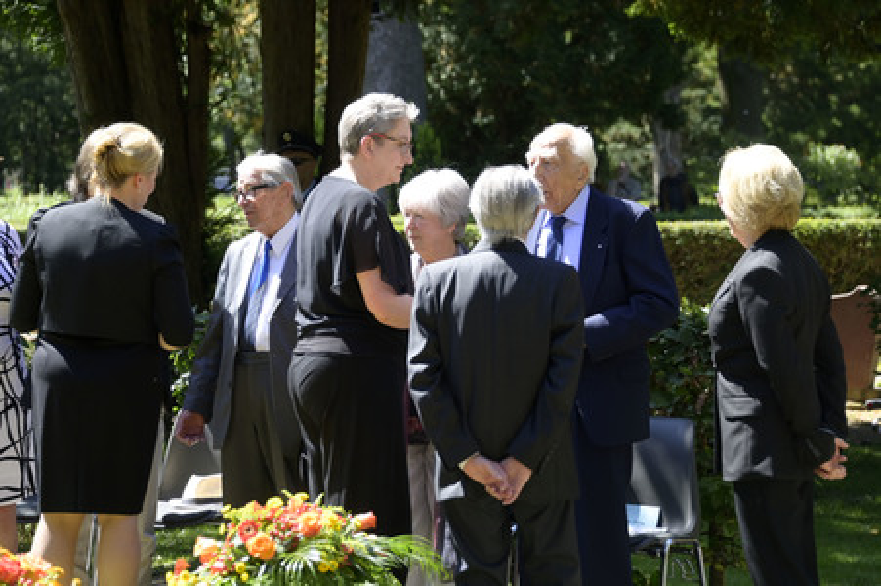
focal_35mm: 122
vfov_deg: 11.2
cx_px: 440
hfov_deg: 16.8
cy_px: 293
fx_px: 2983
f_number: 5.6
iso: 500
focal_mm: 122
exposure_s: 1/400
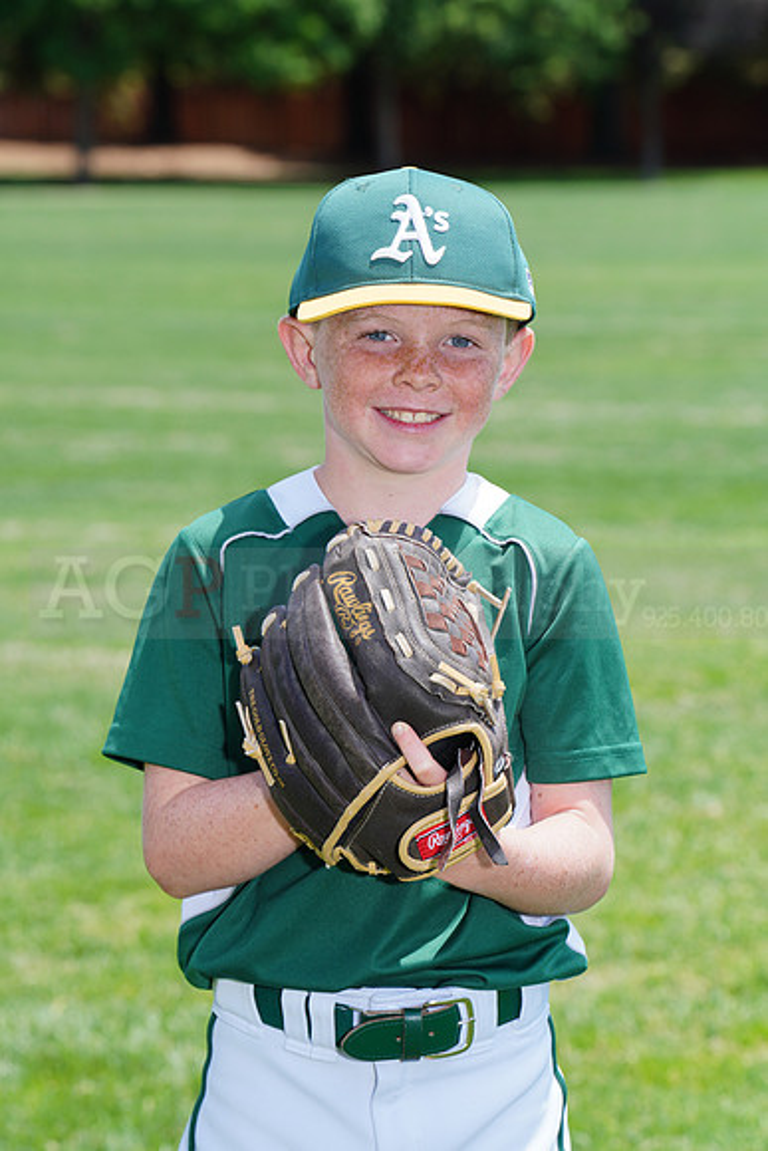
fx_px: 5884
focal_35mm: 184
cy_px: 576
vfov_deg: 11.2
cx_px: 384
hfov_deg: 7.5
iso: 200
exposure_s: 1/200
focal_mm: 184
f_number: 10
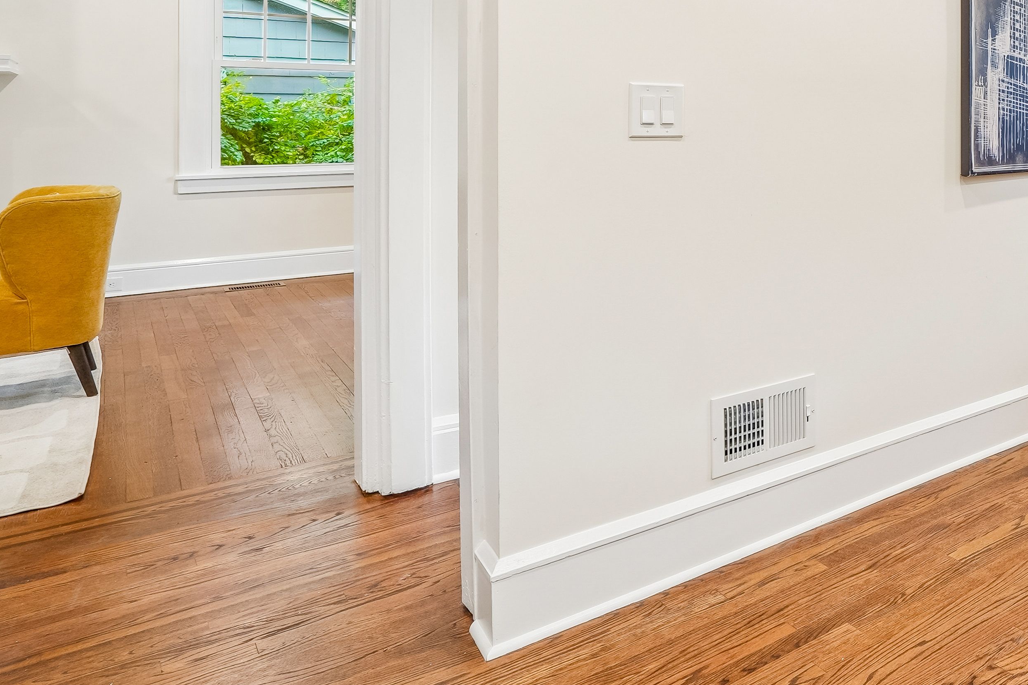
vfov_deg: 42.6
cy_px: 124
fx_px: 828
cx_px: 1056
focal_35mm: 29
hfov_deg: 50.0
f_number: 11
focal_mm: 12
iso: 125
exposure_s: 1/2
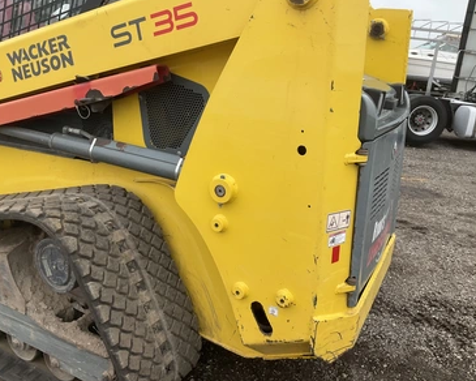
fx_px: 437
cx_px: 254
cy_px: 189
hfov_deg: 57.1
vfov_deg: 47.1
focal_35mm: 31
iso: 40
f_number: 1.8
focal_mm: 3
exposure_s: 1/122
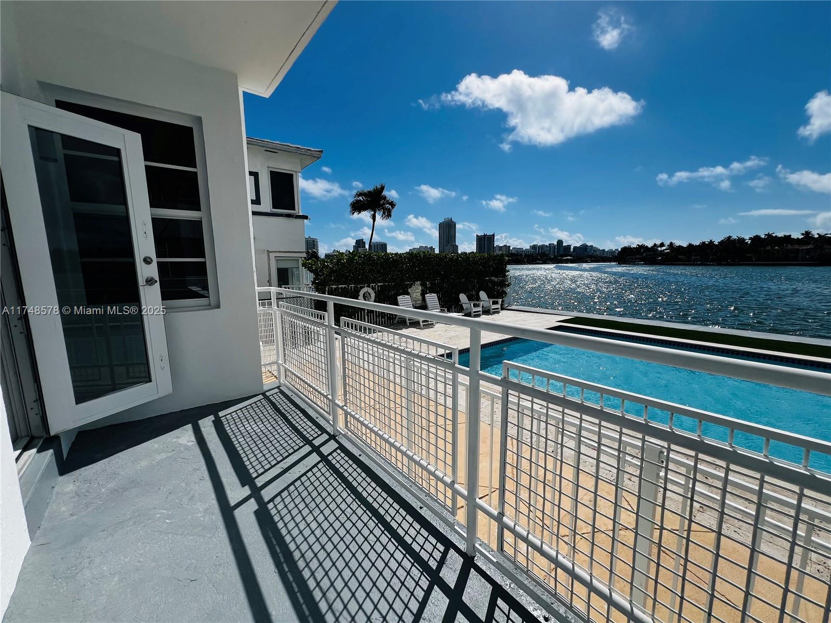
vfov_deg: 89.9
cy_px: 312
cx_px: 416
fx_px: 312
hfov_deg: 106.2
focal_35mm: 13
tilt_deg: -9.0
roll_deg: +0.1
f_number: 1.8
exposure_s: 1/4785
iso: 32
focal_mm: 1.57
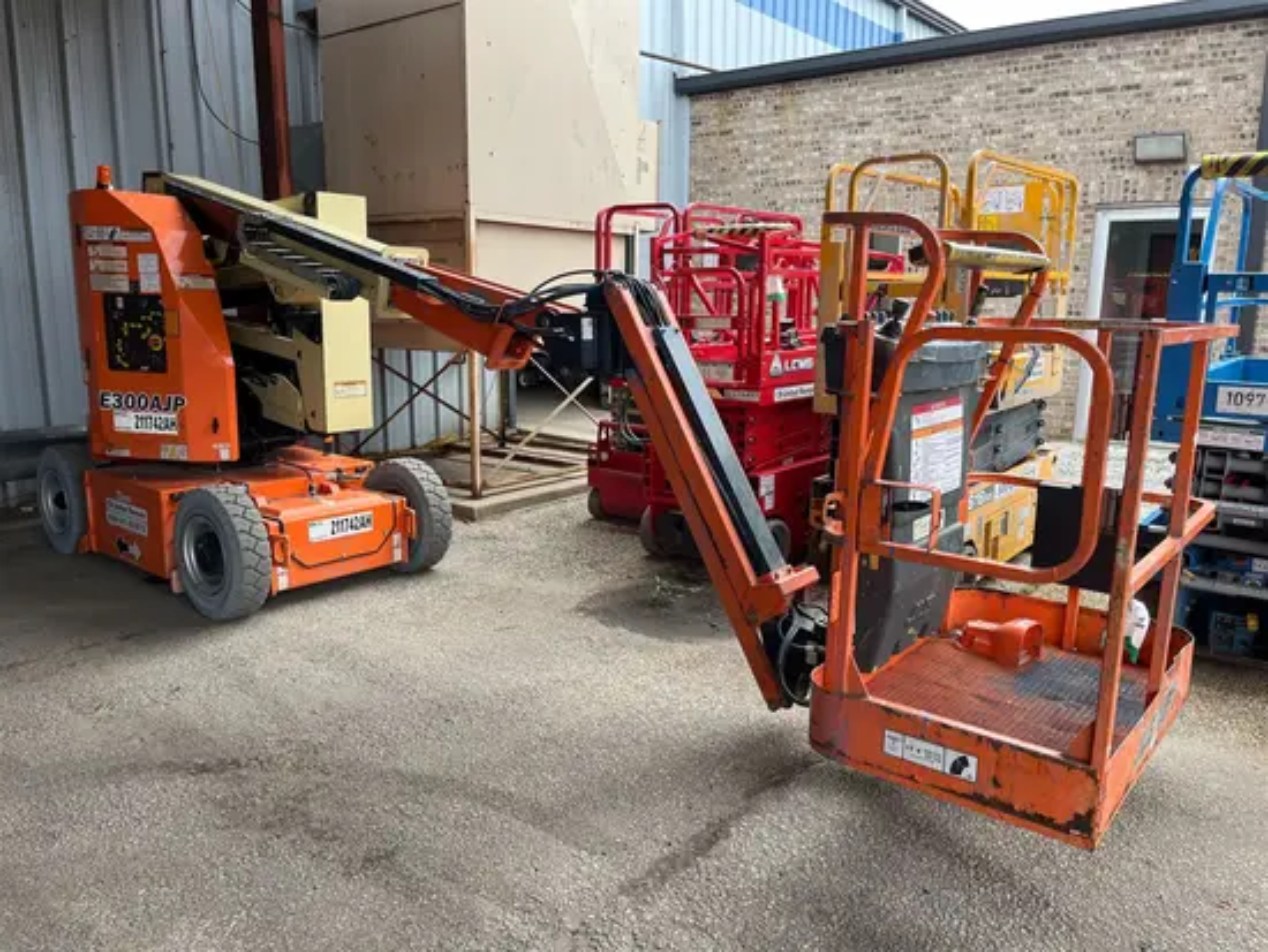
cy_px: 476
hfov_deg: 67.3
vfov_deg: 53.1
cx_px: 634
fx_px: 953
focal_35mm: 26
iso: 40
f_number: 1.6
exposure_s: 1/202
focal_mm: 5.1
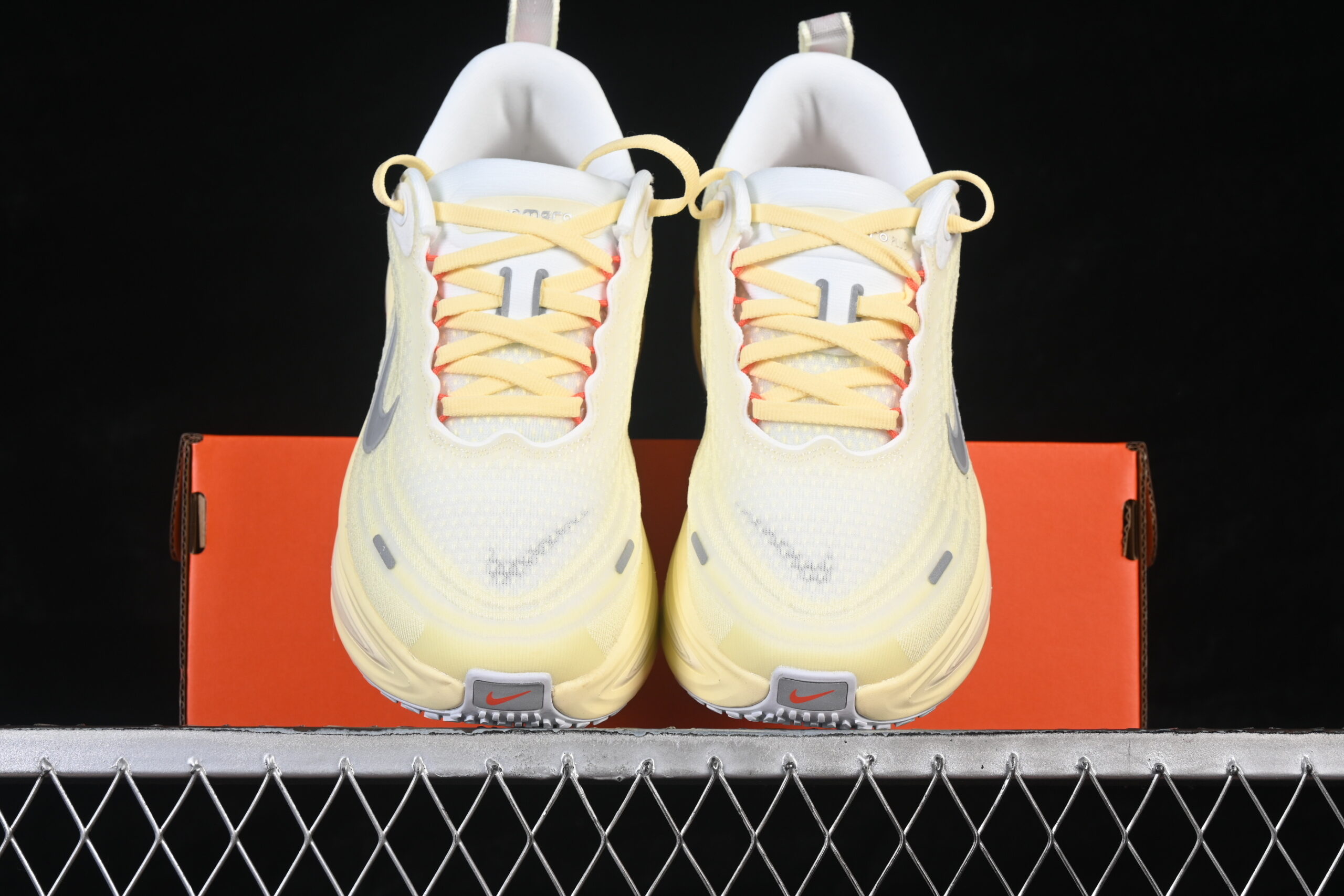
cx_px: 672
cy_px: 448
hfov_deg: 27.0
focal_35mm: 75
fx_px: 2800
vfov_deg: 18.2
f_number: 8
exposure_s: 1/80
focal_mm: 50
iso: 160
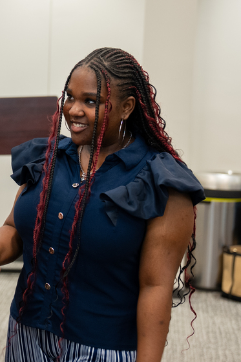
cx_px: 14
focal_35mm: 86
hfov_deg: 15.6
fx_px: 864
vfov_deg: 23.6
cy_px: 164
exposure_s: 1/125
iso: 2000
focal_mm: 47
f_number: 2.8
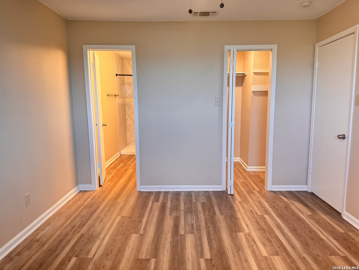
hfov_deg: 71.6
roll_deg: +1.0
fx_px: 249
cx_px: 180
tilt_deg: -8.1
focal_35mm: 24
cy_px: 135
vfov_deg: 56.8
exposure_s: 1/60
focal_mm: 6.76
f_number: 1.78
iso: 500
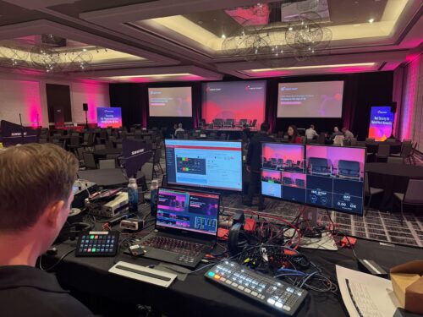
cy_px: 158
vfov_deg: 56.8
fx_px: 293
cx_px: 212
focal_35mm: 24
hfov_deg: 71.6
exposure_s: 1/60
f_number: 1.78
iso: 500
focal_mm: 6.76
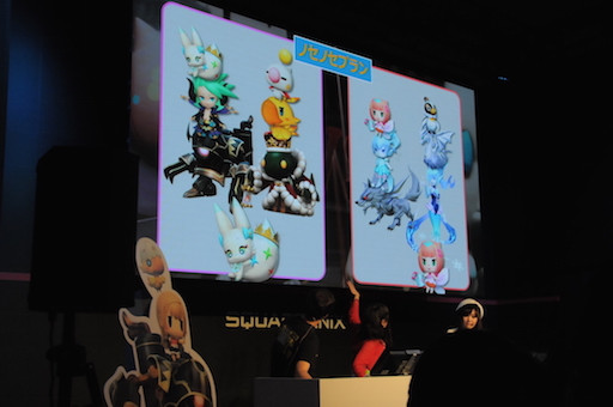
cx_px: 306
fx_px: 740
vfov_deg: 30.8
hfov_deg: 45.0
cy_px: 204
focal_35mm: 44
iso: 1600
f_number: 16
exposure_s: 1/60
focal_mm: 29
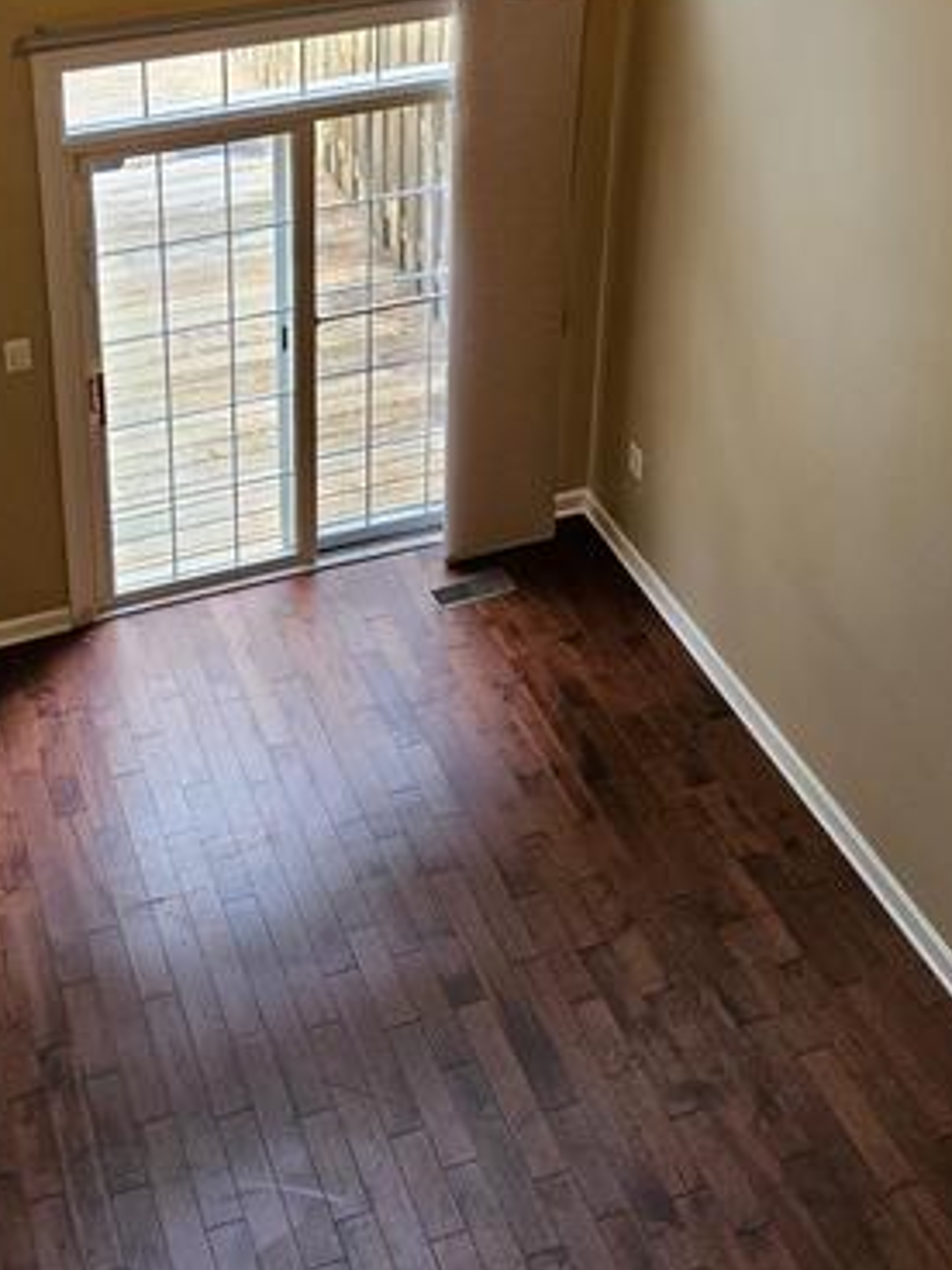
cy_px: 62
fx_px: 1760
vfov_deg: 36.5
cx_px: 283
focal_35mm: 48
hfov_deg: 29.9
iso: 80
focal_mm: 5.4
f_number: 1.8
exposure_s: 1/120
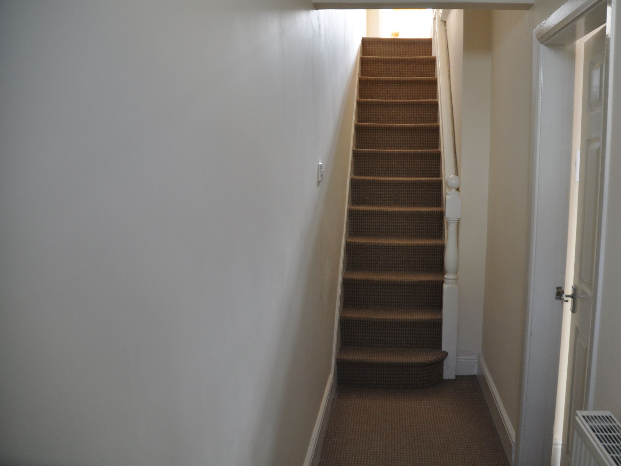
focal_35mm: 30
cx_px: 356
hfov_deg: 59.7
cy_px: 232
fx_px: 538
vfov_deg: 46.8
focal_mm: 18
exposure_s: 1/60
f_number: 4
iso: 560
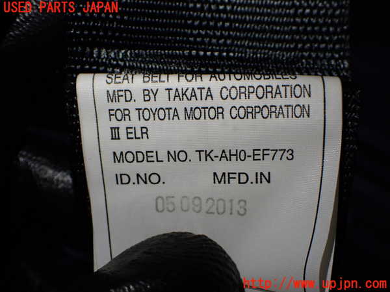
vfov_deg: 30.9
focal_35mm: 47
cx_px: 195
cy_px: 146
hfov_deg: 40.4
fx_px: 530
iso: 250
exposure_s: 1/200
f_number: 3.1
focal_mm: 8.4
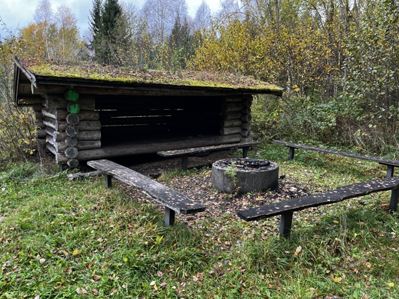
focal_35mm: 26
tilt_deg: -7.1
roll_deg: -1.5
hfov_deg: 67.3
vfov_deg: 53.1
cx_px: 200
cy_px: 150
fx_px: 300
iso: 40
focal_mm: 5.1
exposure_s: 1/122
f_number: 1.6
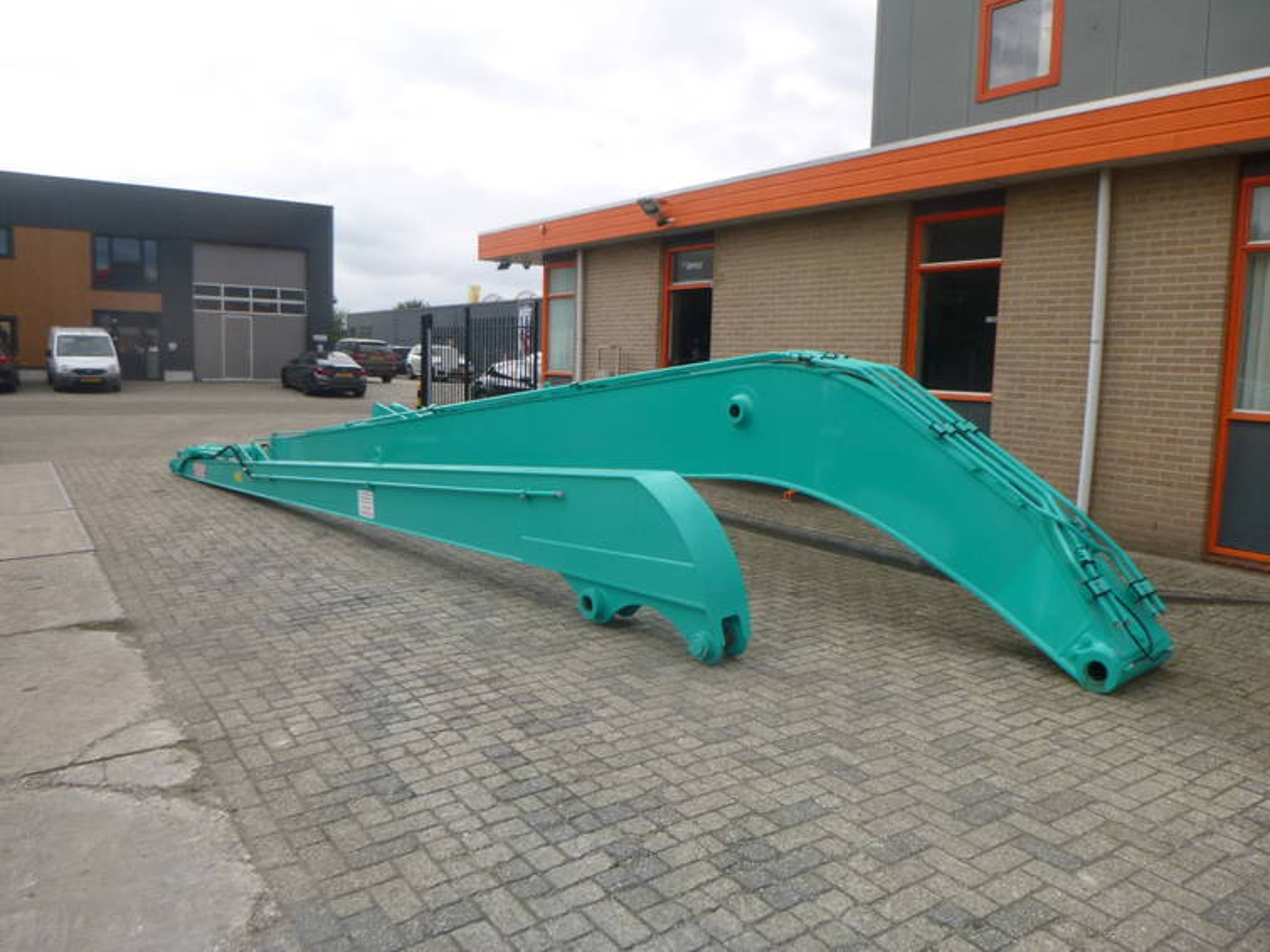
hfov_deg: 69.4
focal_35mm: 25
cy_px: 476
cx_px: 635
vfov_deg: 54.9
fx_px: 917
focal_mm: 4.5
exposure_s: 1/400
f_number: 3.9
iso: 100
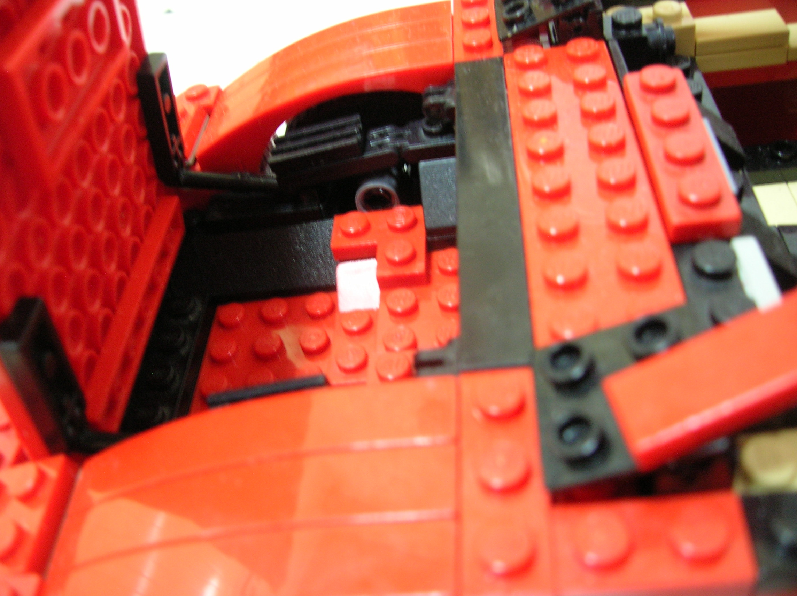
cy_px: 298
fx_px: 782
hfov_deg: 54.0
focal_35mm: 34
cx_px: 398
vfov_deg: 41.7
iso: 100
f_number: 2.9
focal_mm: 5.7
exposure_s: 1.32
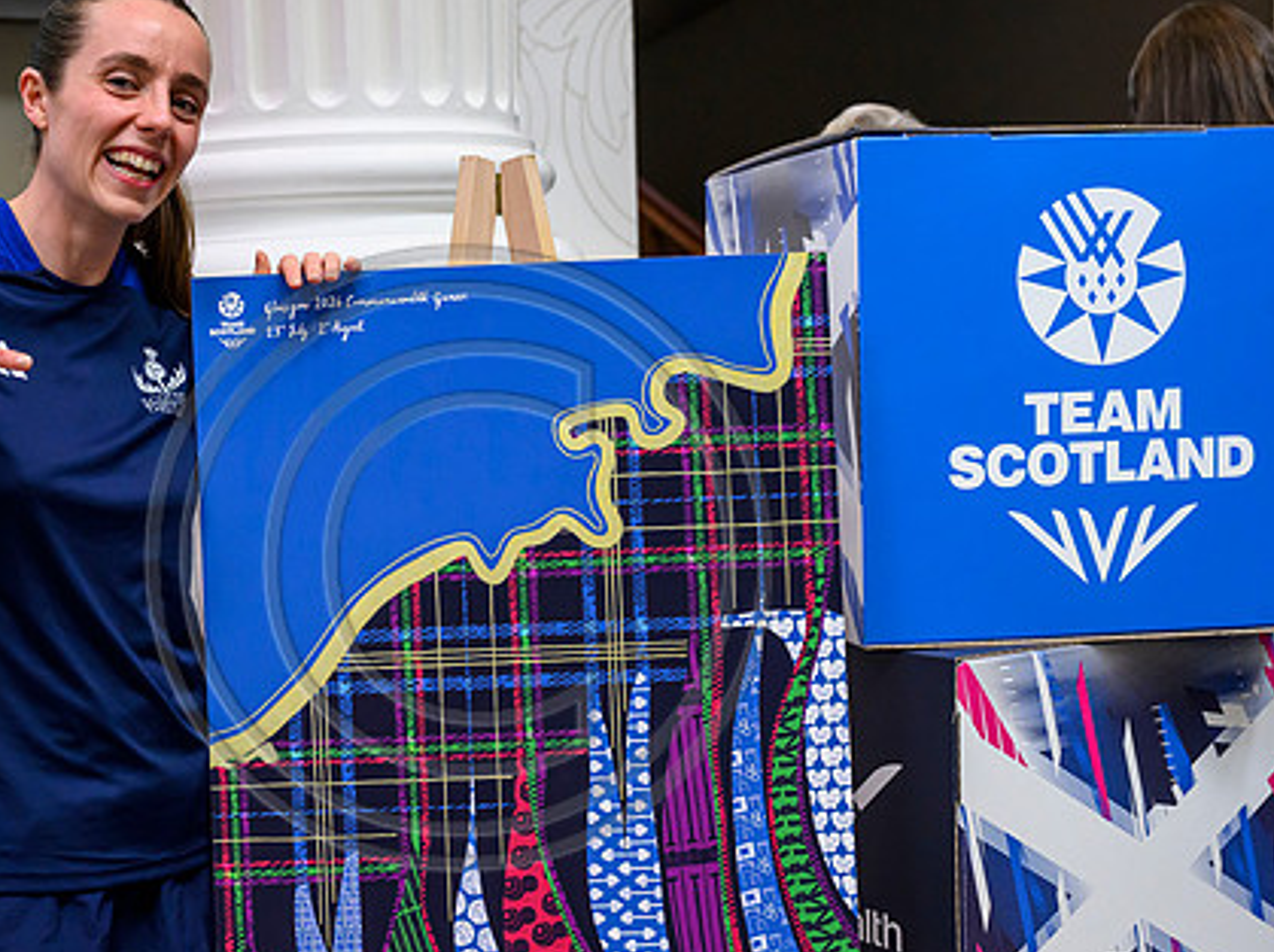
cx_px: 332
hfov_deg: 31.7
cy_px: 516
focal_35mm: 60
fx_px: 2205
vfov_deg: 24.3
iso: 4000
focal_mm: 38
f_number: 4.5
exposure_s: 1/200
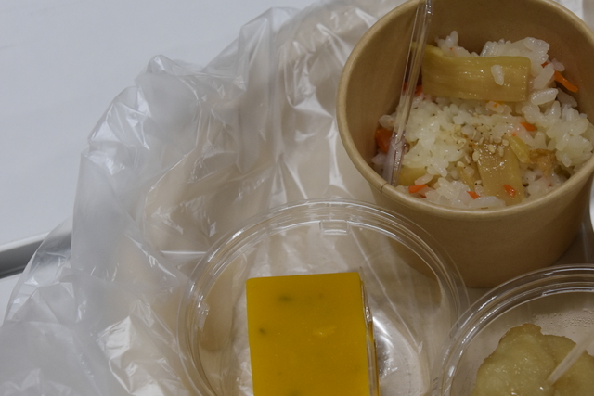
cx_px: 436
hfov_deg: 20.5
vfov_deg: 13.8
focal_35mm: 99
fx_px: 1634
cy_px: 257
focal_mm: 44
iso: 800
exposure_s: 1/160
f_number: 6.3
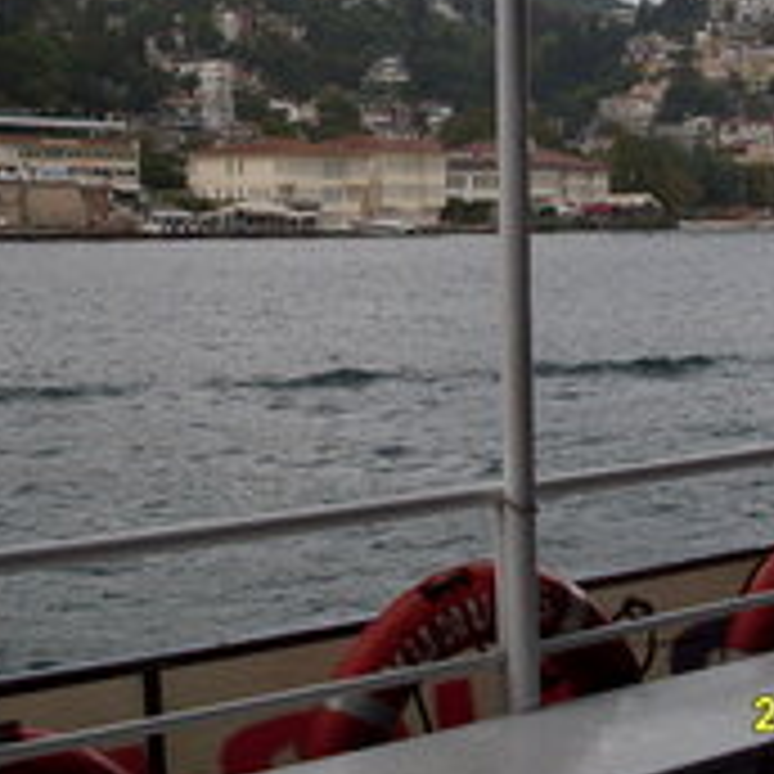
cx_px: 360
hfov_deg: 22.2
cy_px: 171
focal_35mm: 78
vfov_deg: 21.9
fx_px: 1973
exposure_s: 1/250
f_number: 2.8
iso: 80
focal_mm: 6.3
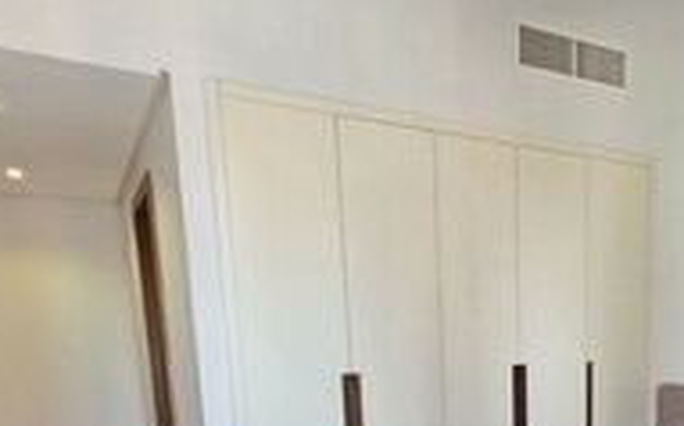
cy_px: 464
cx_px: 507
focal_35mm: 33
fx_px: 615
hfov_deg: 55.6
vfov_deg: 33.5
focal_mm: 2.2
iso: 250
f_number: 1.9
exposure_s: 1/50
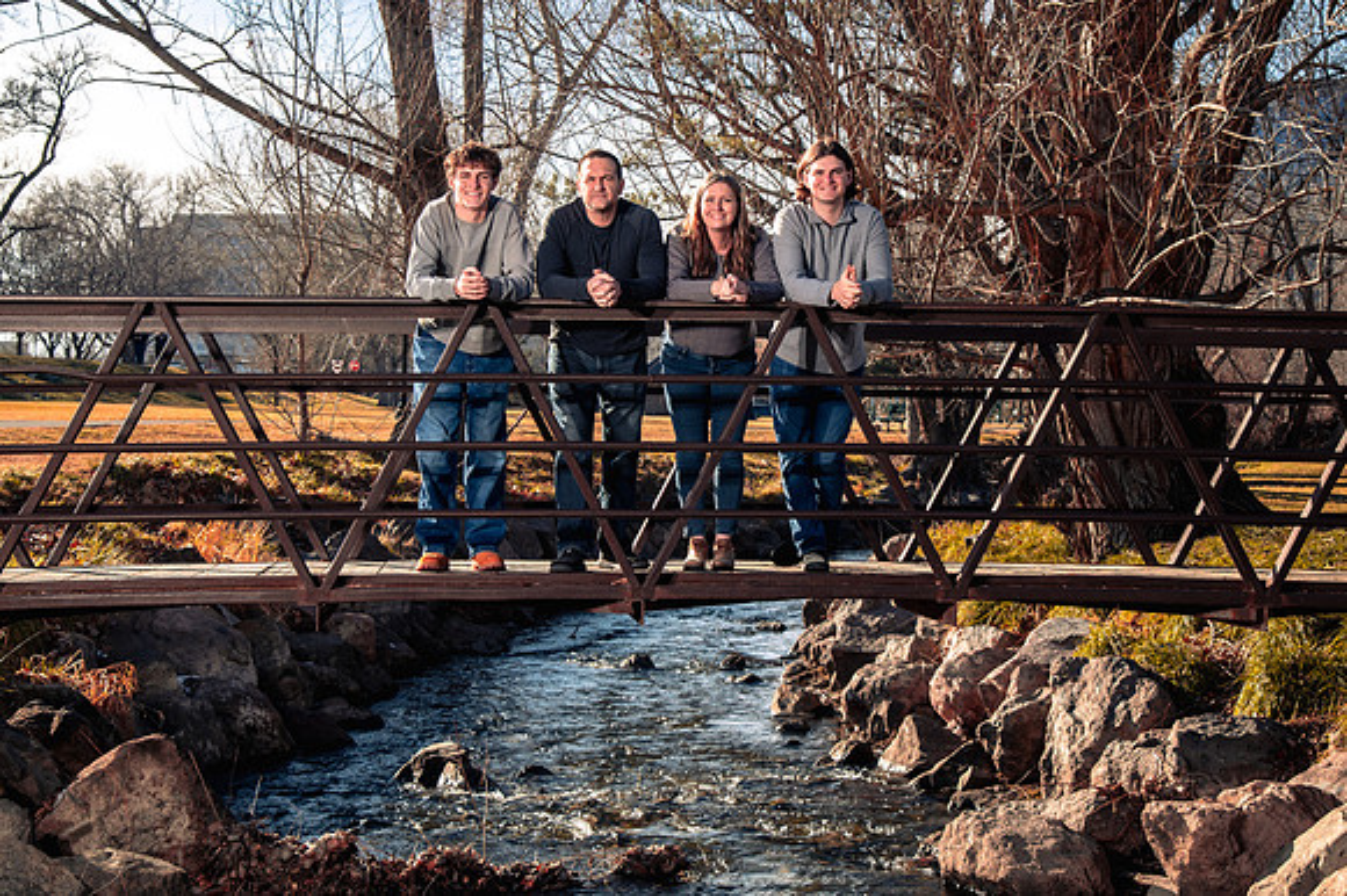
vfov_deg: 22.1
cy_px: 367
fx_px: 2295
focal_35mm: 61
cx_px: 721
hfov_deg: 32.7
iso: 200
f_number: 9
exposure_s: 1/250
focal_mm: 52
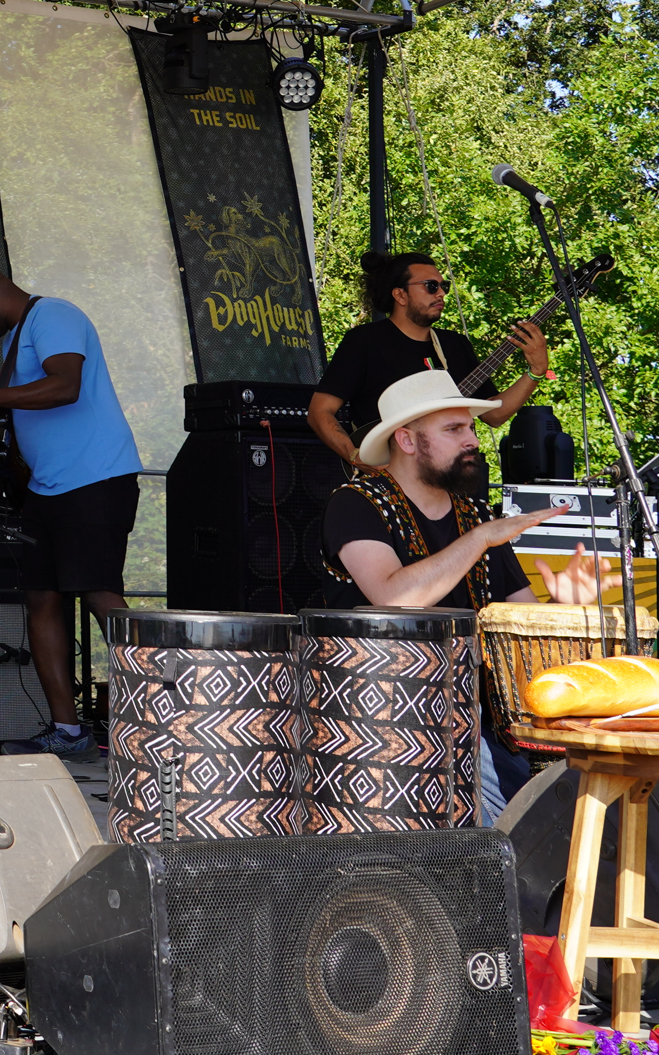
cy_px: 269
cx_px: -326
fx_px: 2184
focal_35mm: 76
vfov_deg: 26.8
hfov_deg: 15.8
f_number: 8
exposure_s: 1/100
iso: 100
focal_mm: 30
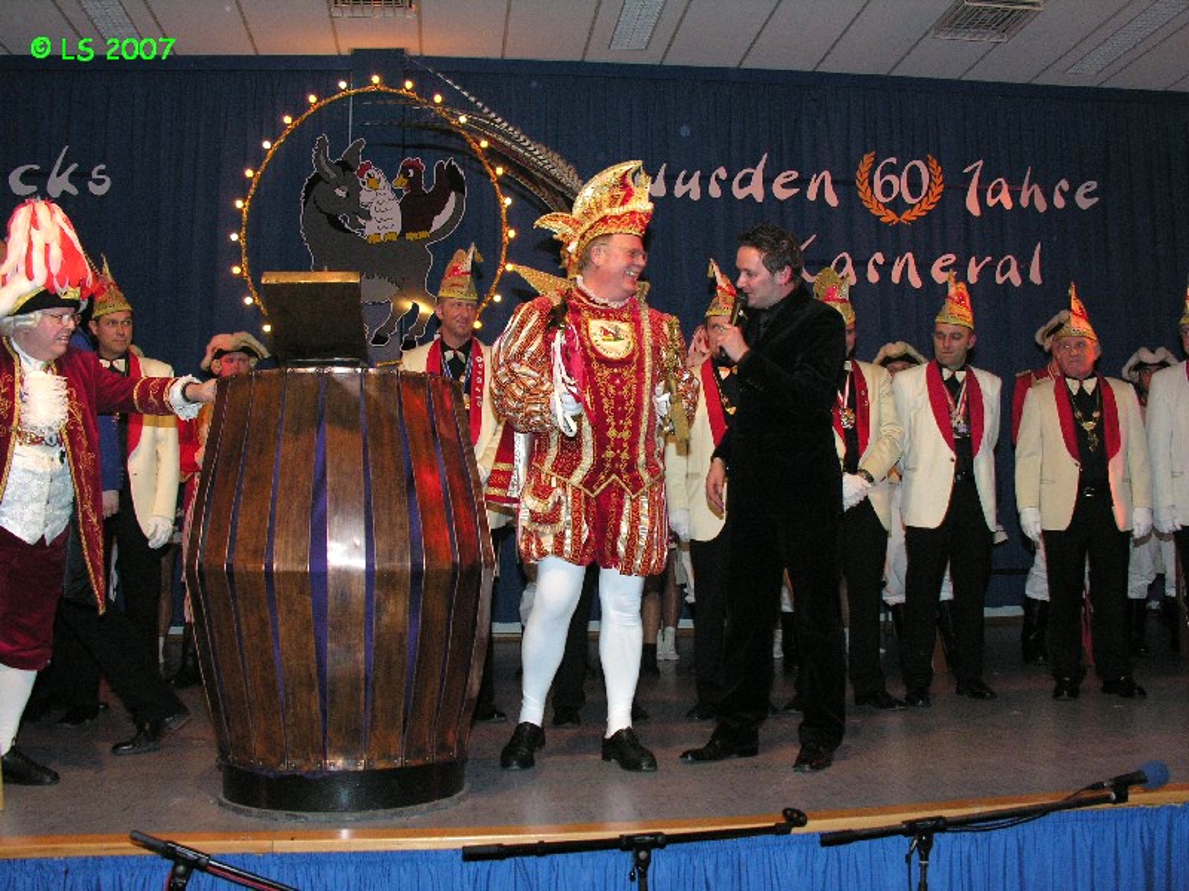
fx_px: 1202
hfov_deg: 52.6
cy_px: 446
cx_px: 594
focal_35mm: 35
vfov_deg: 40.7
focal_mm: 8.9
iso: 200
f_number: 4
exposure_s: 1/60.1
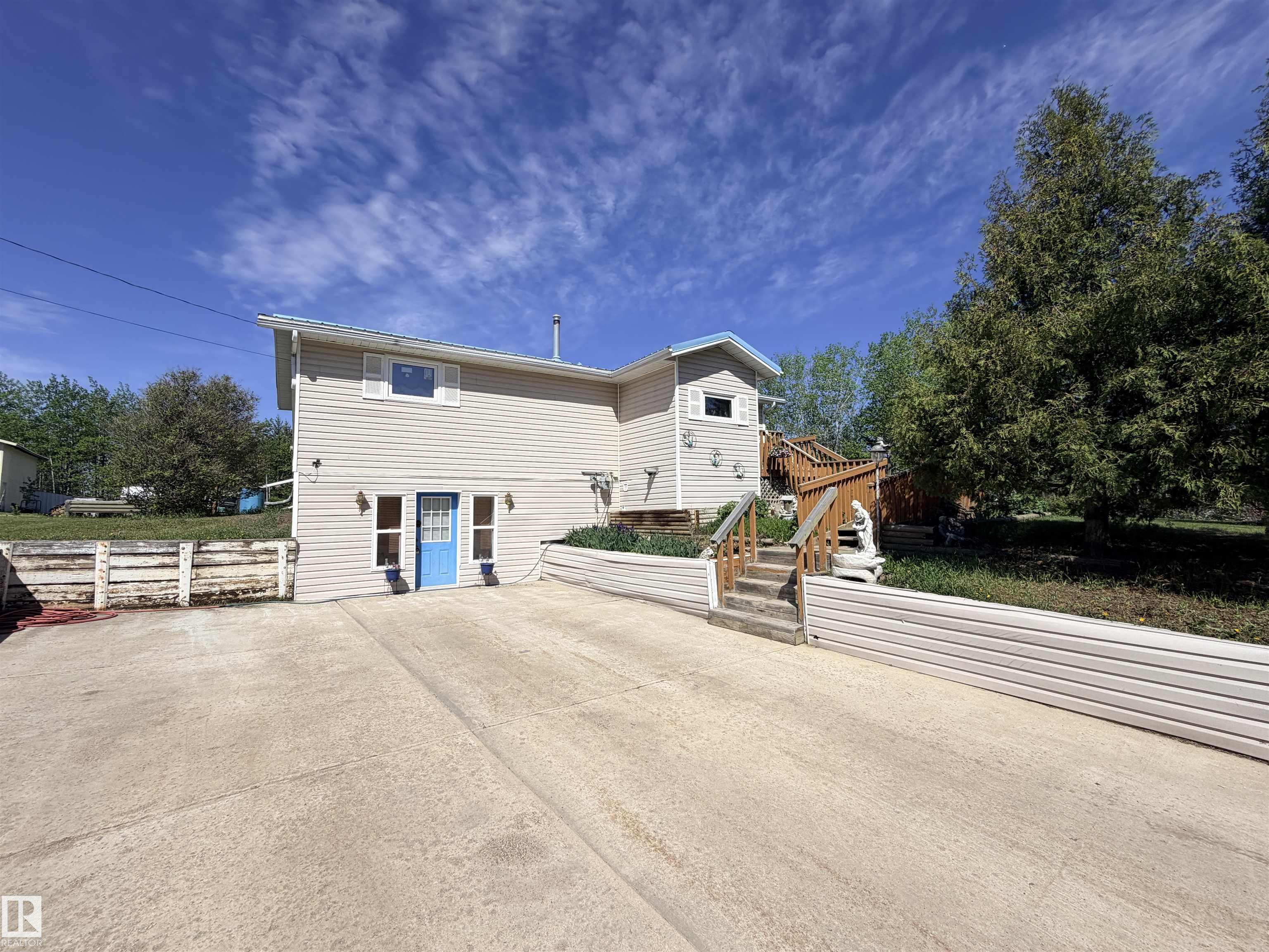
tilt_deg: +4.0
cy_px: 476
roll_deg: +0.7
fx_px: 513
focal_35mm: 14
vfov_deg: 85.7
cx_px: 634
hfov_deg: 102.1
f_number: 2.2
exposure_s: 1/1312
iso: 20
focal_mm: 2.22
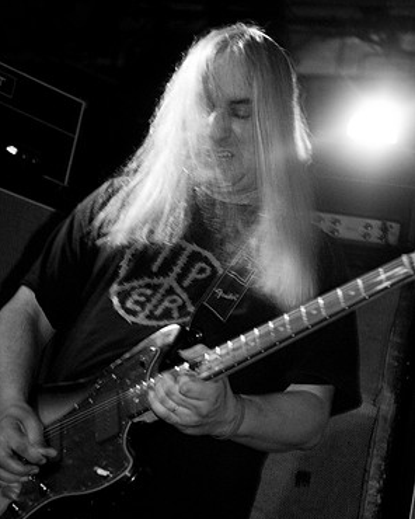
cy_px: 311
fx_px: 1366
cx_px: 207
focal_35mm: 89
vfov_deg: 21.5
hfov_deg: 17.3
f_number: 2.8
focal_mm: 52
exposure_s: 1/30
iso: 800
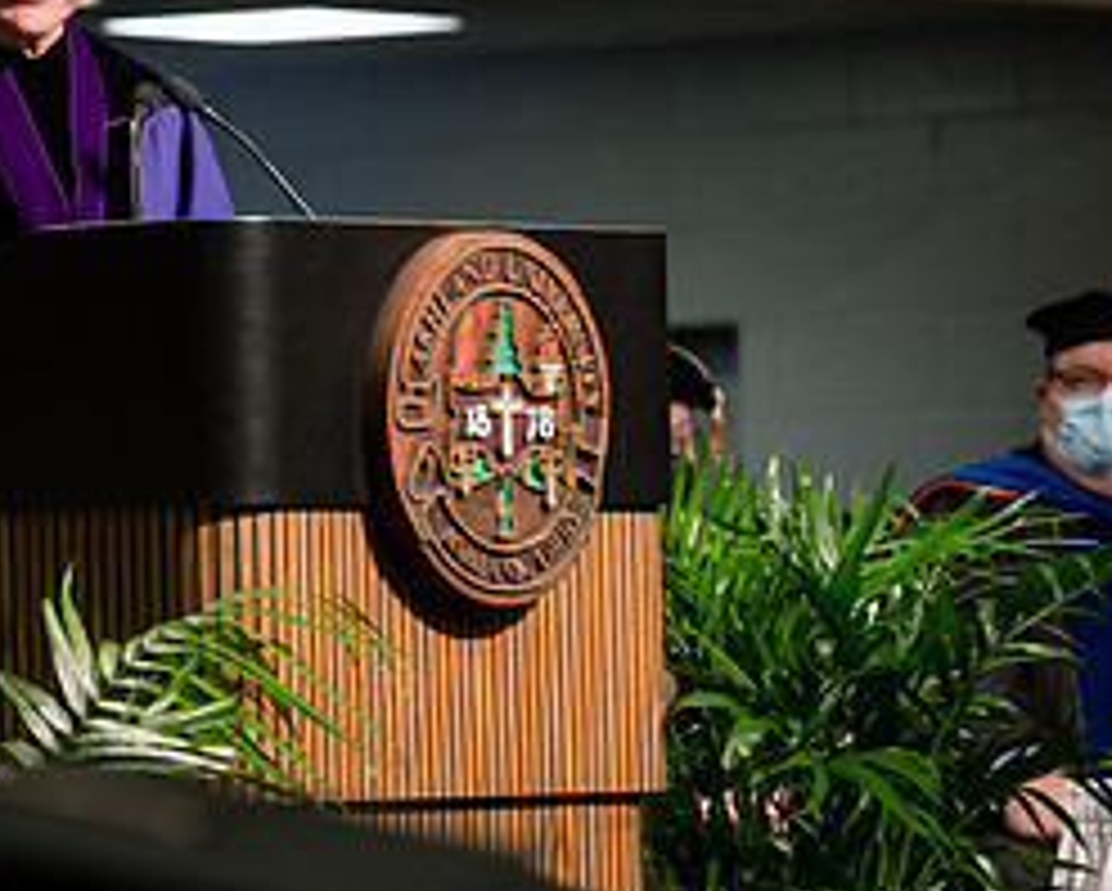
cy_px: 425
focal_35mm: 352
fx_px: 11594
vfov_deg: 4.4
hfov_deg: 5.5
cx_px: -45
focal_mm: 160
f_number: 4.5
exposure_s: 1/200
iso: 1000
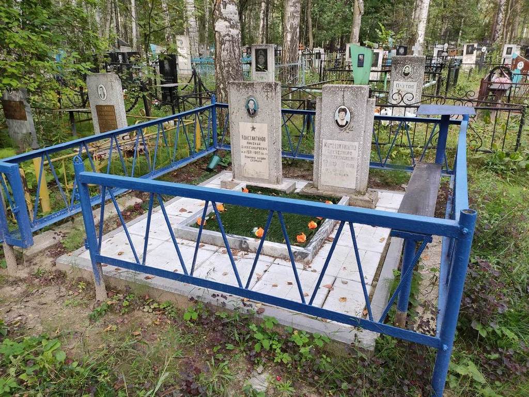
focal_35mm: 26
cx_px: 264
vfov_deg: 53.1
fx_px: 397
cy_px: 198
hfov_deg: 67.3
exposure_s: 1/120
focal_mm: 4.77
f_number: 1.75
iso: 212
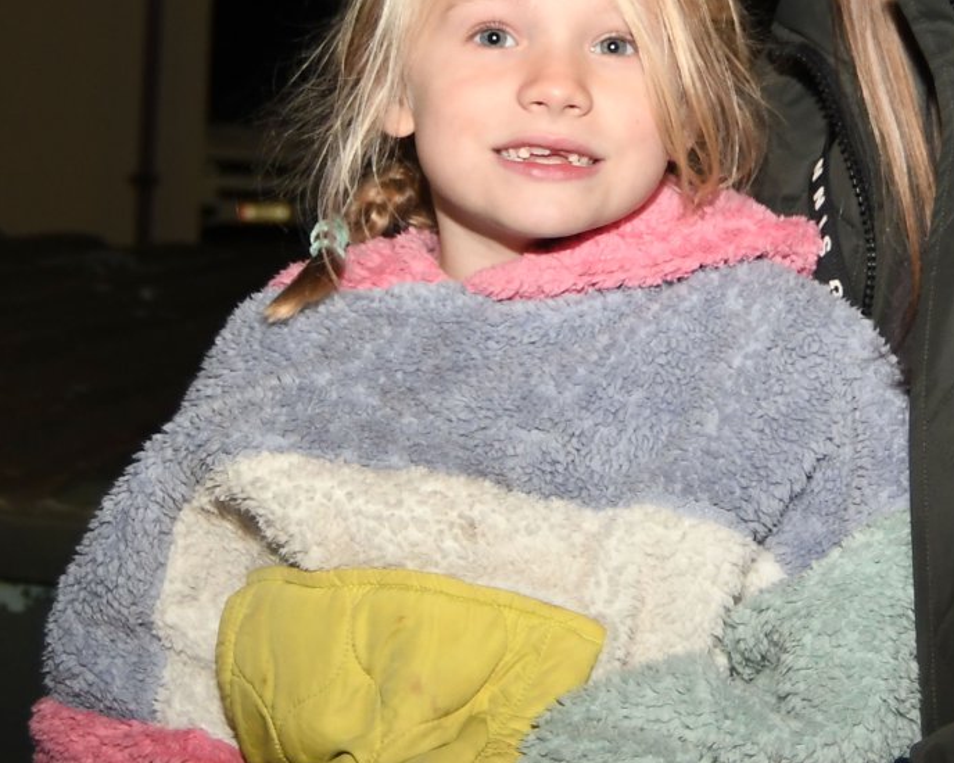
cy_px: 167
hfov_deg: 19.7
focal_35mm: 96
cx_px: 774
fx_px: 2721
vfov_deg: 15.9
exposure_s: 1/30
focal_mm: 23
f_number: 3.8
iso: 800
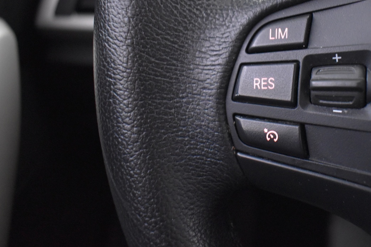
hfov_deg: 45.1
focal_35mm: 42
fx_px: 433
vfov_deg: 31.6
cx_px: 271
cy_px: 77
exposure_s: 1/15
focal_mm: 18
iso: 3200
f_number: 3.5
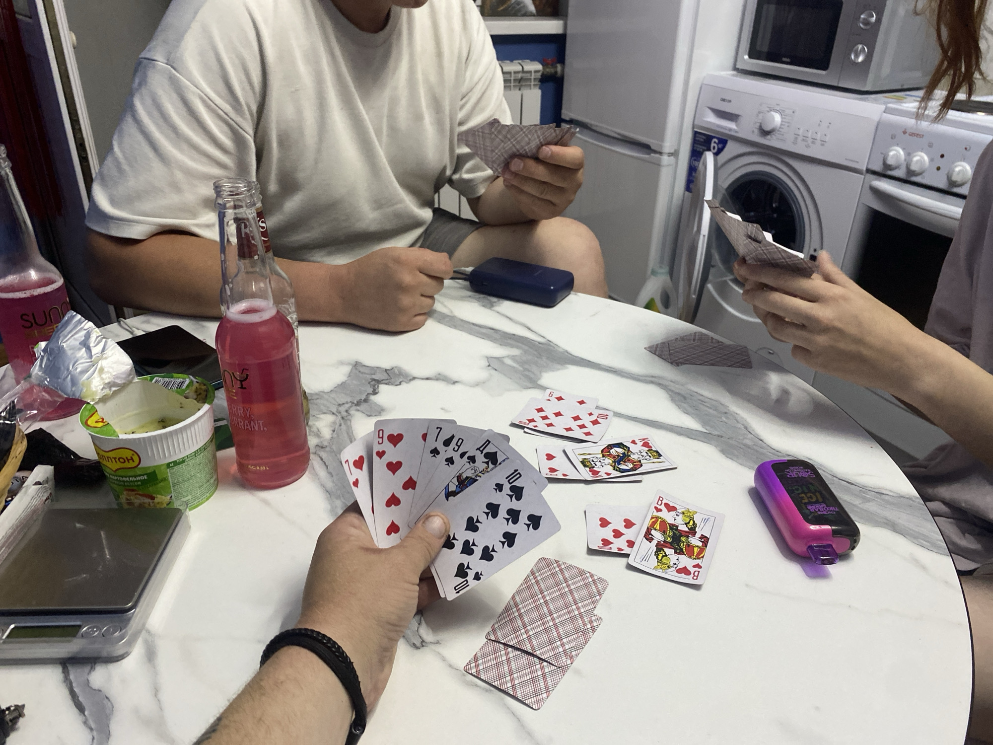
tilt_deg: -29.1
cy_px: 372
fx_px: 746
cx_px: 496
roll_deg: -3.2
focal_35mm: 26
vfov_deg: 53.1
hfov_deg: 67.3
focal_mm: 4.25
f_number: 1.8
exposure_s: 1/50
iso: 320
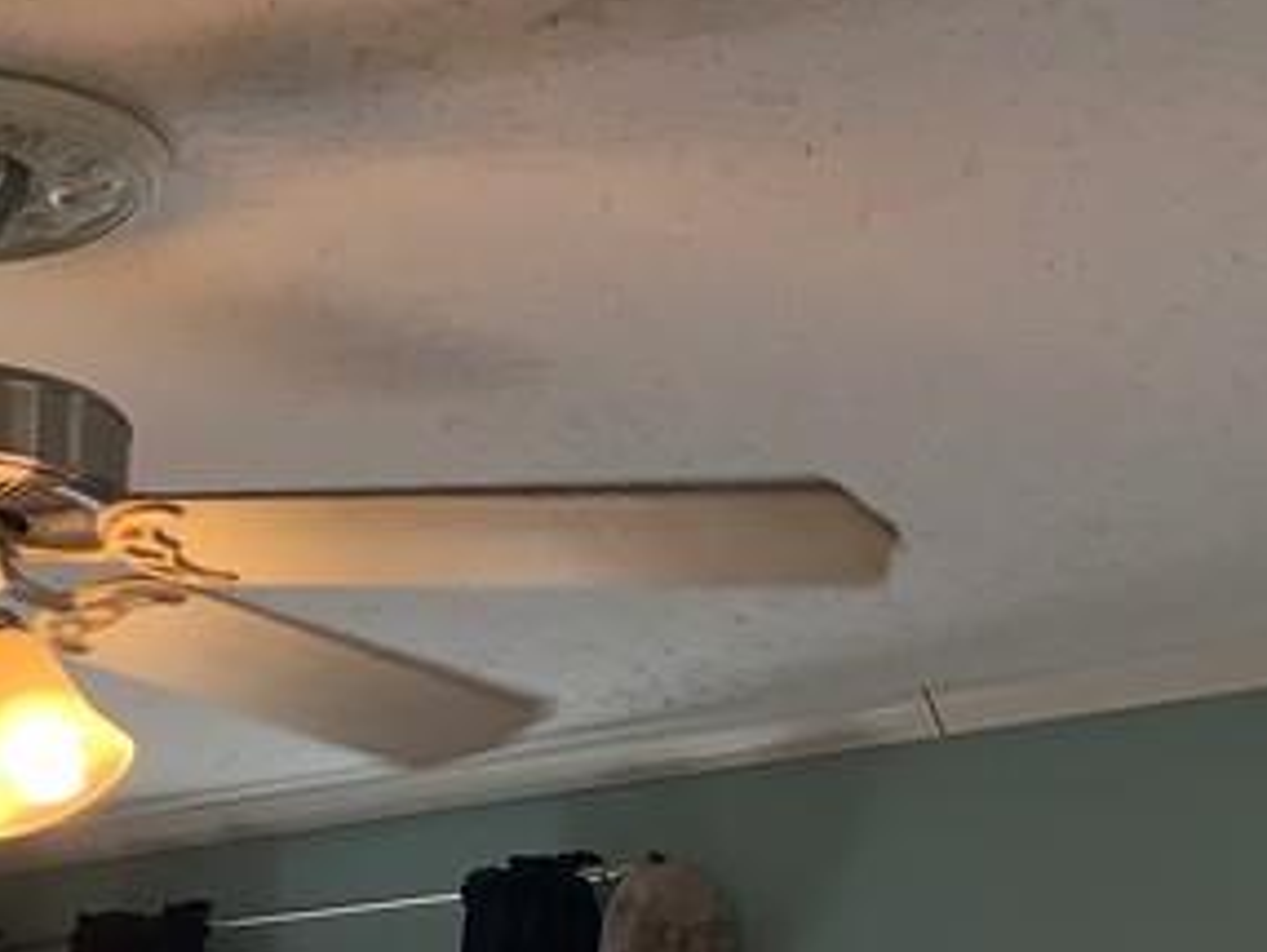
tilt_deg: +0.7
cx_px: -9
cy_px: 1311
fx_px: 3407
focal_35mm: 93
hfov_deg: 20.4
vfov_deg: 15.0
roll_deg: -1.5
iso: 25
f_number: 1.8
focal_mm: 4.25
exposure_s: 1/225
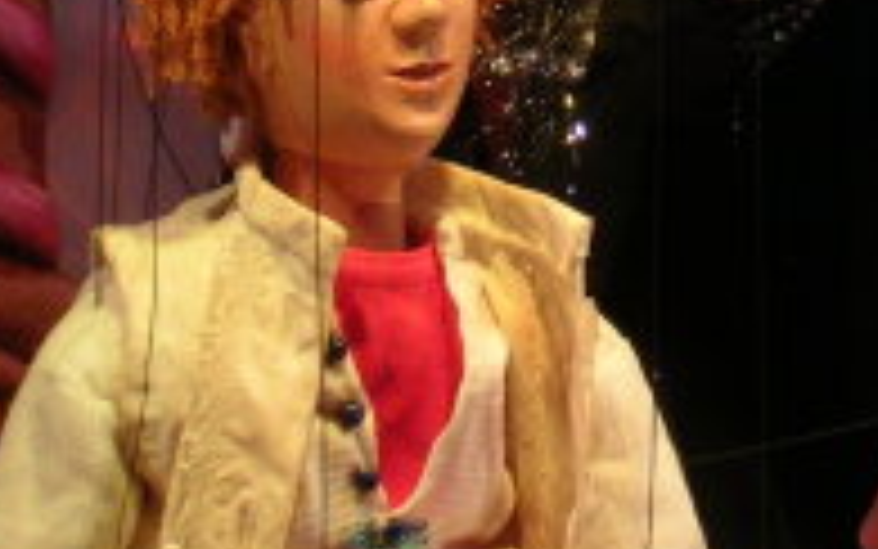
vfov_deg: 5.0
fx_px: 6247
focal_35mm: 261
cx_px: 1049
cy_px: -122
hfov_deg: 8.0
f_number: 4.7
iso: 100
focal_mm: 15.7
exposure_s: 1/7.6
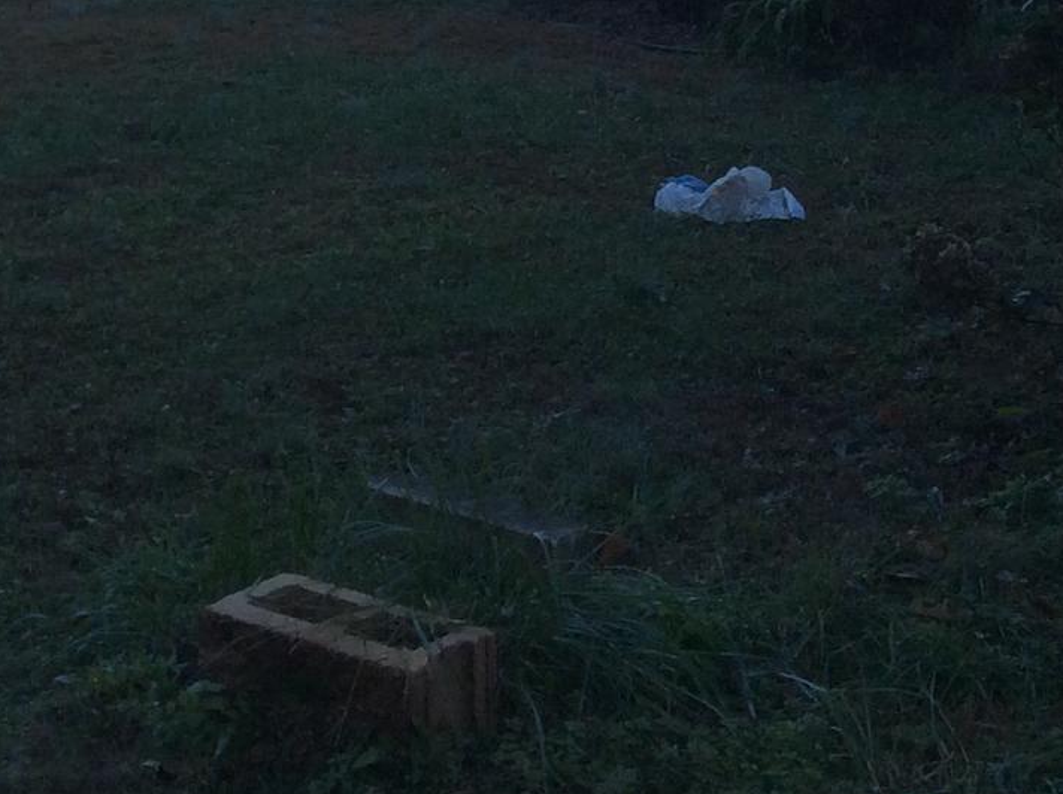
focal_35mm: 92
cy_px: -151
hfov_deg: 21.3
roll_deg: +0.6
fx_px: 2821
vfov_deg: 15.5
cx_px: 473
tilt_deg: -4.4
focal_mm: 3.3
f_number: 2.4
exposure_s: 1/706
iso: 32
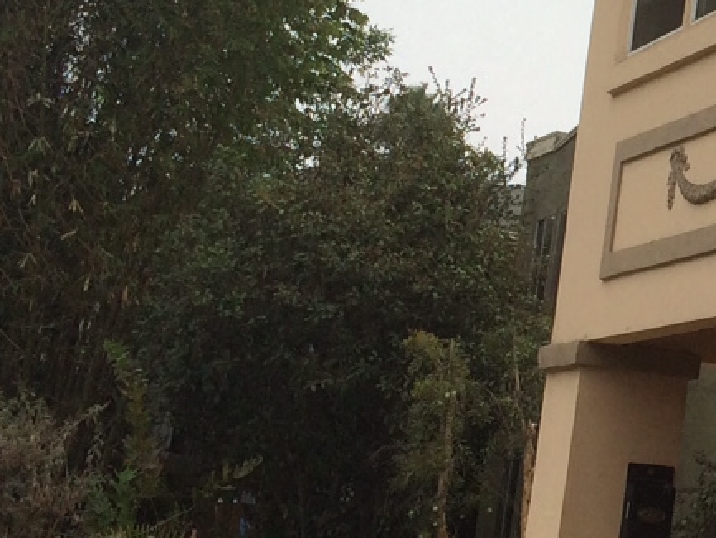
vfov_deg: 13.1
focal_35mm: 113
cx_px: 1202
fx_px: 2338
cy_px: 152
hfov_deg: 15.5
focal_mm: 4.12
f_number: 2.2
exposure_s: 1/1053
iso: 32
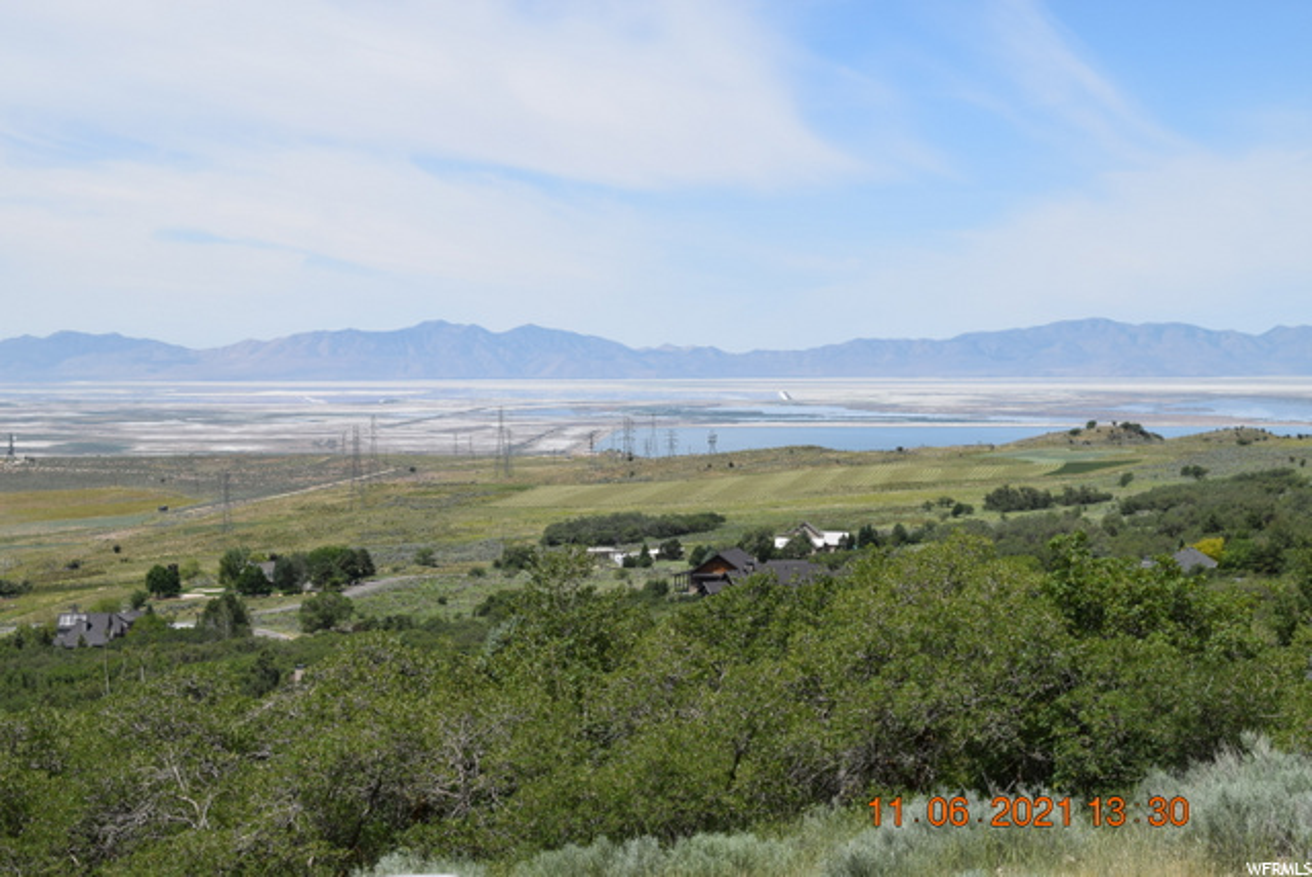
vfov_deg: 19.0
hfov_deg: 28.0
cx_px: 656
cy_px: 438
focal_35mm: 72
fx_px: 2626
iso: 200
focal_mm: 48
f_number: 11
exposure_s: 1/500
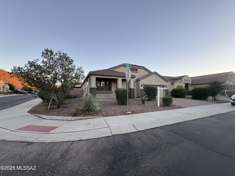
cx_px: 118
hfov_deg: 102.1
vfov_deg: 85.7
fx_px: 95
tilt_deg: +2.1
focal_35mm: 14
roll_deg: -0.6
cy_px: 88
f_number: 2.2
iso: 40
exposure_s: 1/131
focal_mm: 2.22
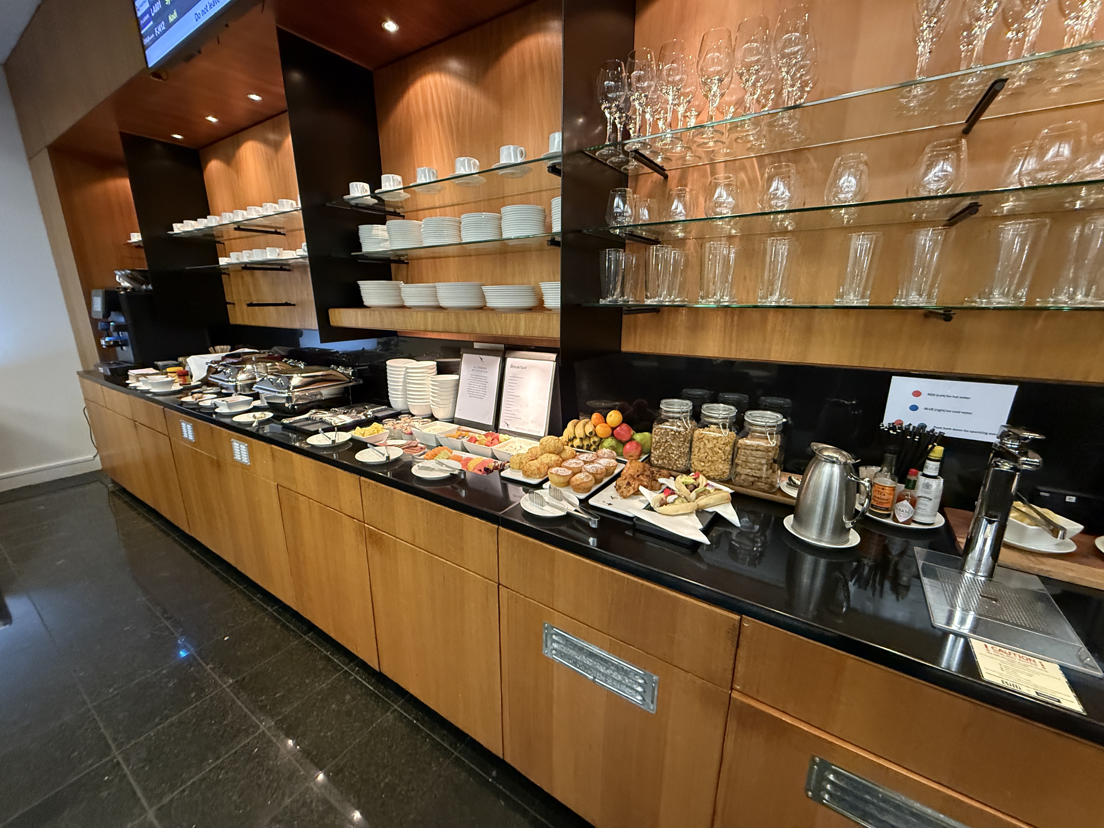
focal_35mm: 14
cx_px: 552
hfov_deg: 102.1
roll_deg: -0.4
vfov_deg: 85.7
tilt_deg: -13.2
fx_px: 446
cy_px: 414
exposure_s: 1/50
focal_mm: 2.22
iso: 640
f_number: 2.2
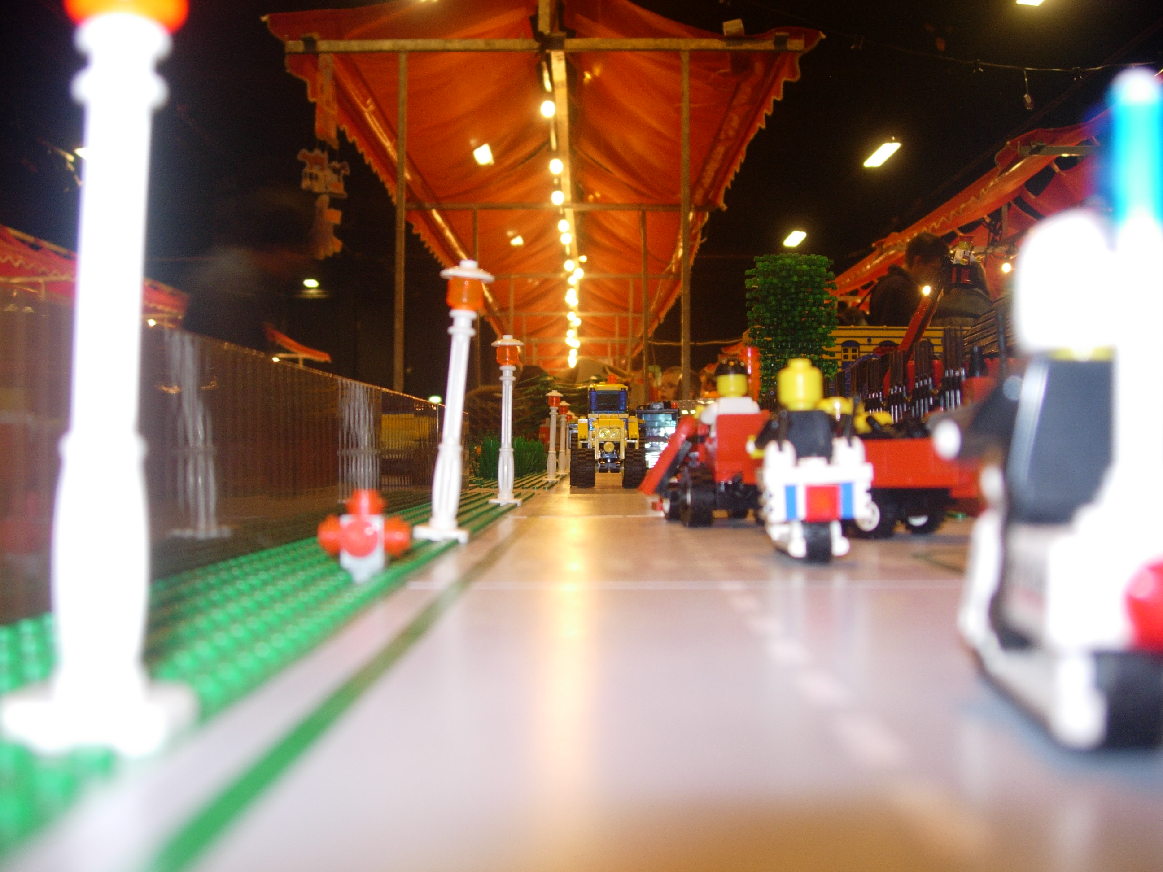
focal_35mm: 38
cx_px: 582
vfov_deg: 37.7
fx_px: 1277
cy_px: 436
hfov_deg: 49.0
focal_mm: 7.8
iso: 79
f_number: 2.8
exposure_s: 1/7.5
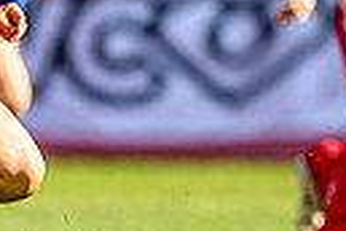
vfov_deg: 0.5
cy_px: -1
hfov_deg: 0.7
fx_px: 26534
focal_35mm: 2761
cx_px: 669
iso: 140
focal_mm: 400
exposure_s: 1/1250
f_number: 3.2
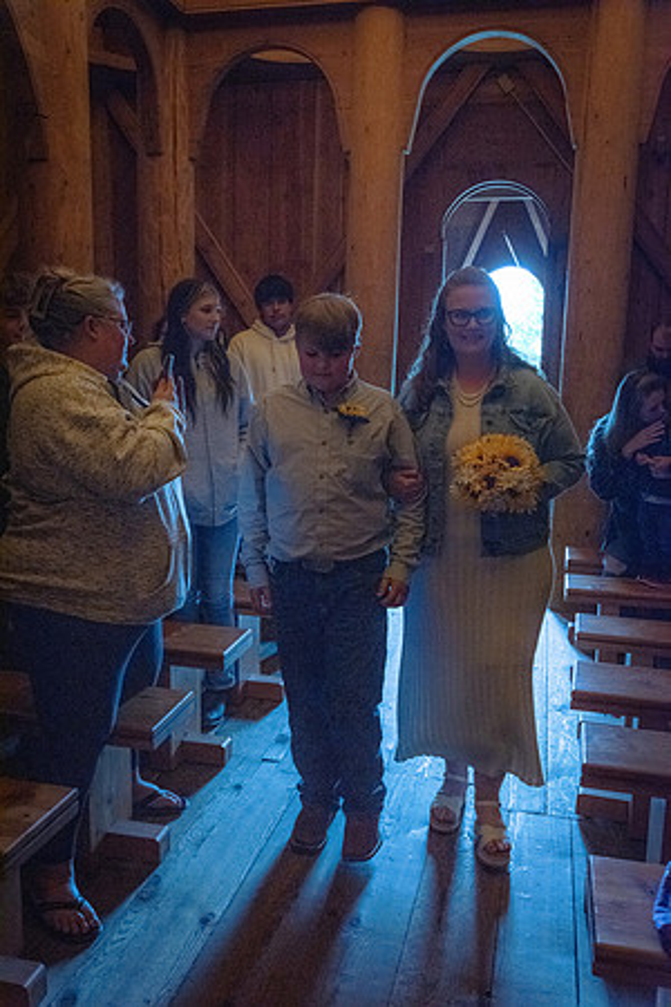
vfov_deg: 58.7
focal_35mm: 32
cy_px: 504
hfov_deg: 41.1
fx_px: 895
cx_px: 336
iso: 5000
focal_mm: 32
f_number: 4
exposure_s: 1/125
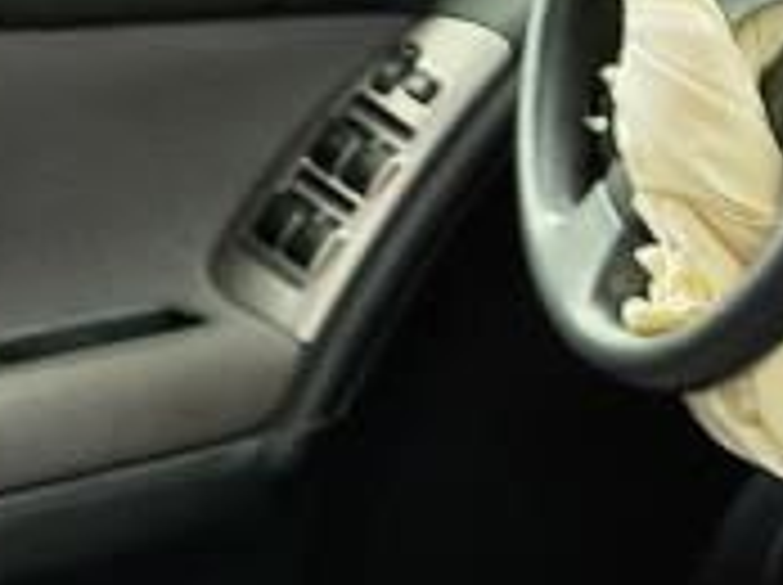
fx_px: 2598
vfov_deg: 11.7
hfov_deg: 14.5
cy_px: 1112
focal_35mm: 115
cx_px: 1516
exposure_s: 1/120
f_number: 2
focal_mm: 4.6
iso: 50
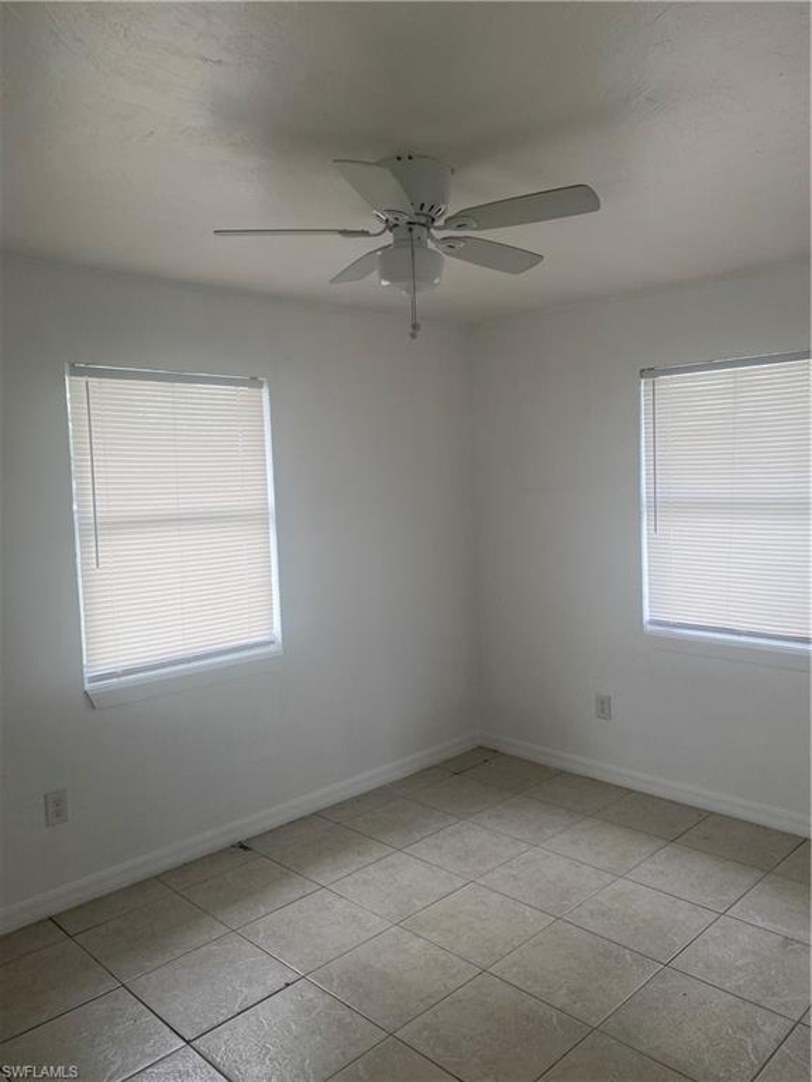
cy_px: 541
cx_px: 406
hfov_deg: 53.1
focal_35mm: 26
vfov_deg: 67.3
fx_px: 813
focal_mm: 4.25
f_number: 1.8
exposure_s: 1/122
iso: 50
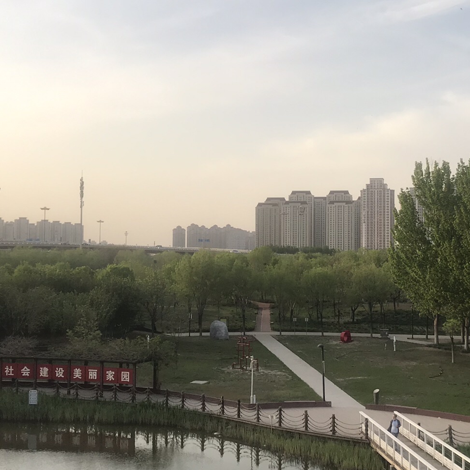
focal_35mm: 51
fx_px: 783
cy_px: 231
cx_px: 274
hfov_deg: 33.3
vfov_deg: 33.4
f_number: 1.8
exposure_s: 1/714
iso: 20
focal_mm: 3.99
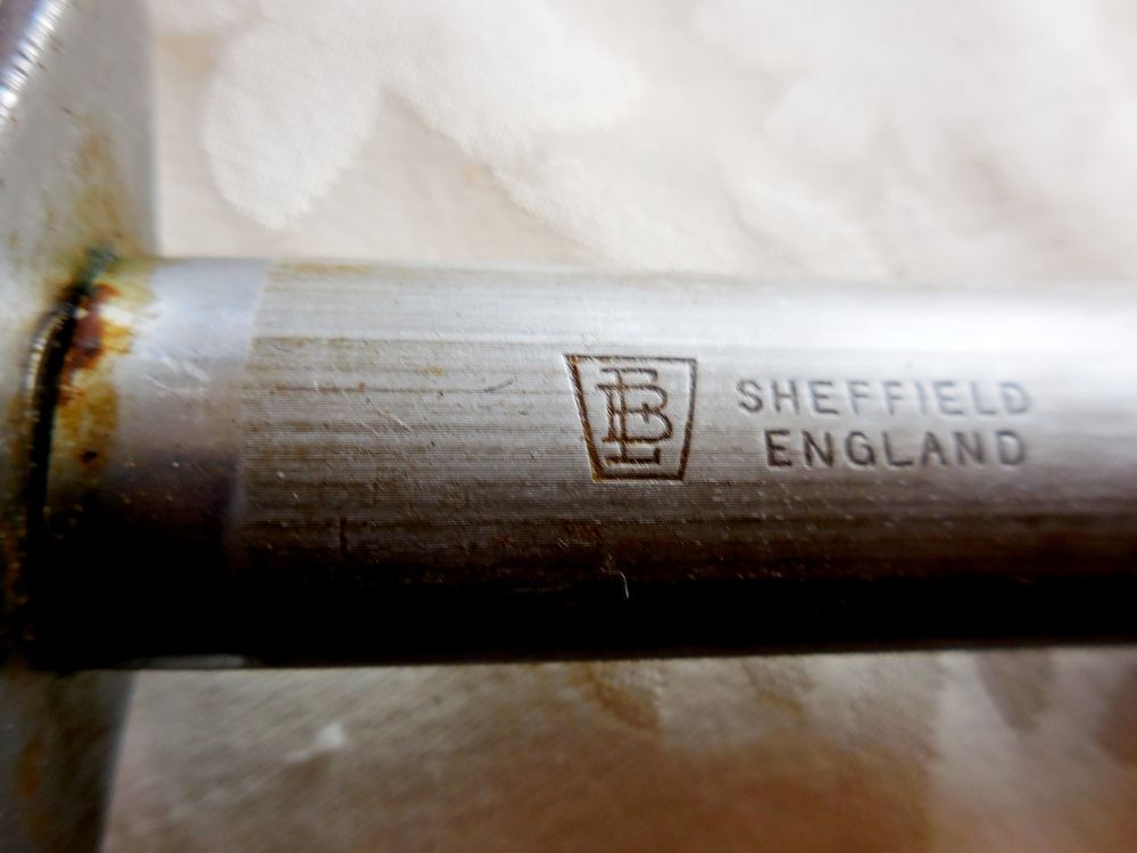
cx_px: 568
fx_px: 920
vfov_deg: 49.7
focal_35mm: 28
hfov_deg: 63.4
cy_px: 426
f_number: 3.5
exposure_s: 1/30
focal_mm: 5
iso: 160
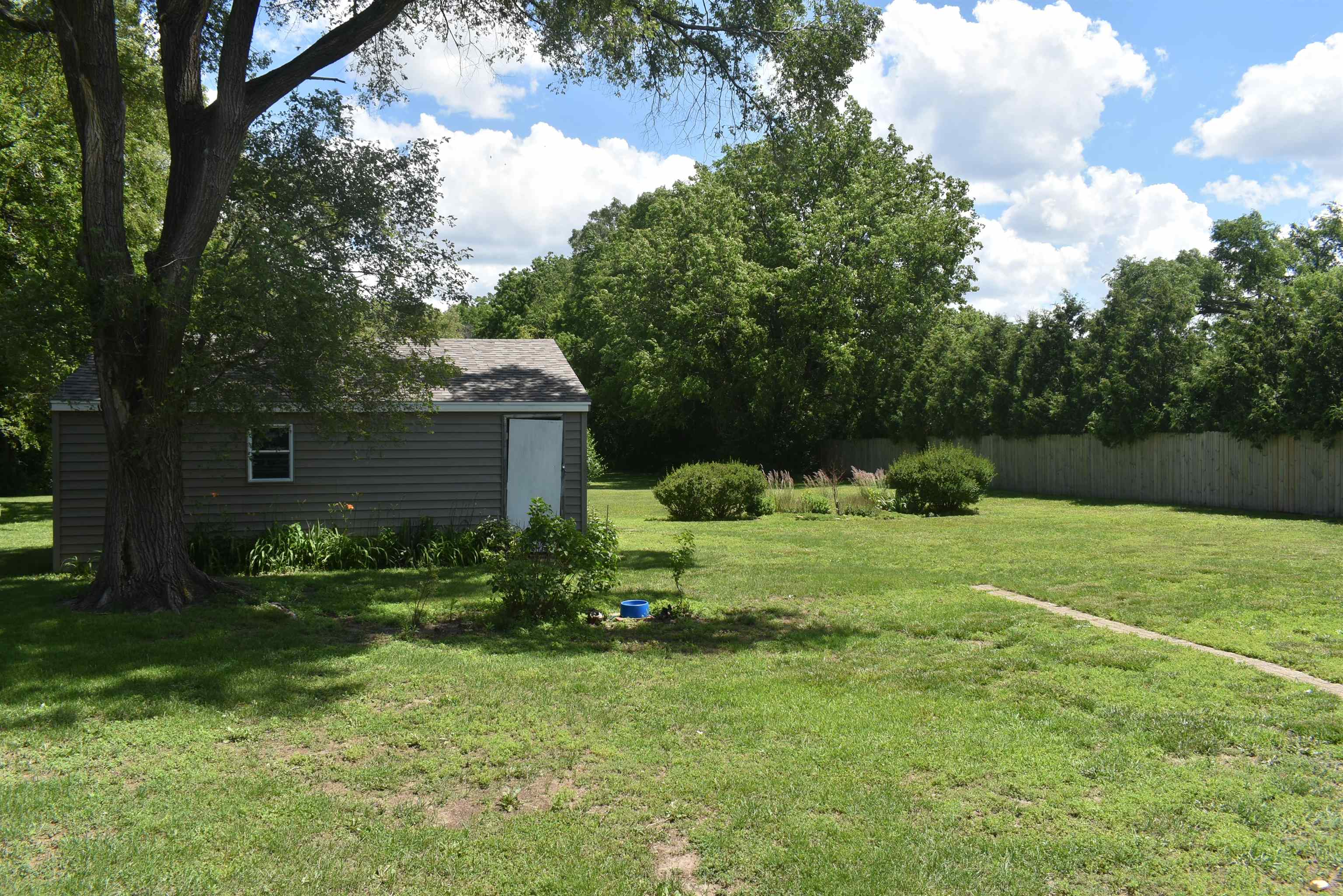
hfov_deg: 67.4
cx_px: 672
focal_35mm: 27
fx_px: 1007
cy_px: 448
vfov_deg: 47.9
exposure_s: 1/200
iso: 100
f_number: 9
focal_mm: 18
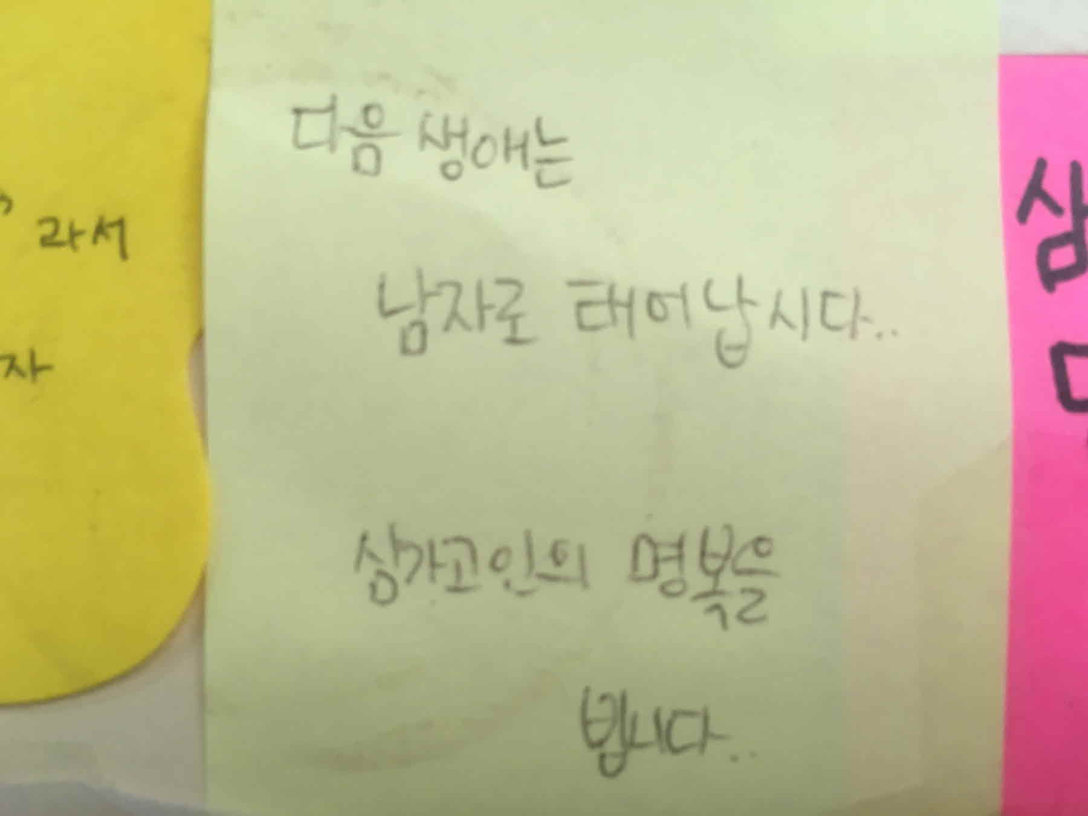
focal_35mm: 29
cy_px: 408
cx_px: 544
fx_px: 911
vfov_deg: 48.2
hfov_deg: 61.7
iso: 25
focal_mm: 4.15
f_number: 2.2
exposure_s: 1/40
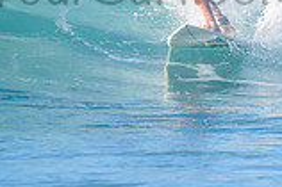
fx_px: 14414
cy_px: -37
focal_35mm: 1842
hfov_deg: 1.1
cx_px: 173
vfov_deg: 0.7
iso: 400
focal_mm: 500
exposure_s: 1/2000
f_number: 5.6
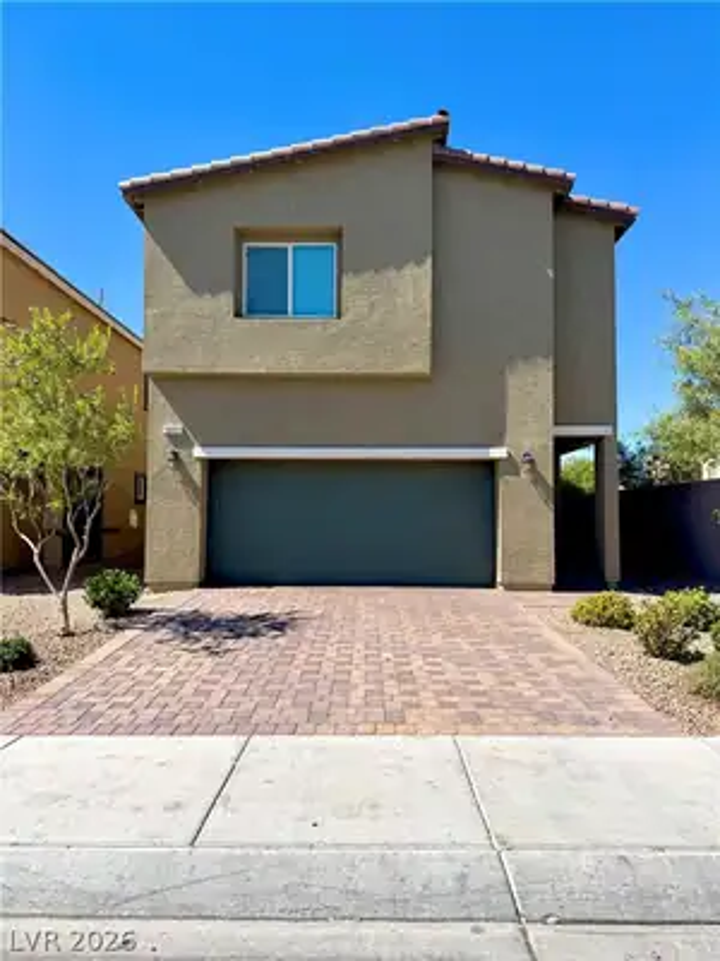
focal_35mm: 24
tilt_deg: +3.2
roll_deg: +0.1
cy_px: 480
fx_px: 666
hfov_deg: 56.8
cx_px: 360
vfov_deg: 71.6
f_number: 1.78
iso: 80
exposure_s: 1/5319
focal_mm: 6.76
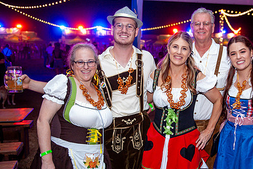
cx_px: 173
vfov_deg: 29.2
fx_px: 323
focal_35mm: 46
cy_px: 93
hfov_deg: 42.0
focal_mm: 32
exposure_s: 1/160
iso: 2500
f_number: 3.2
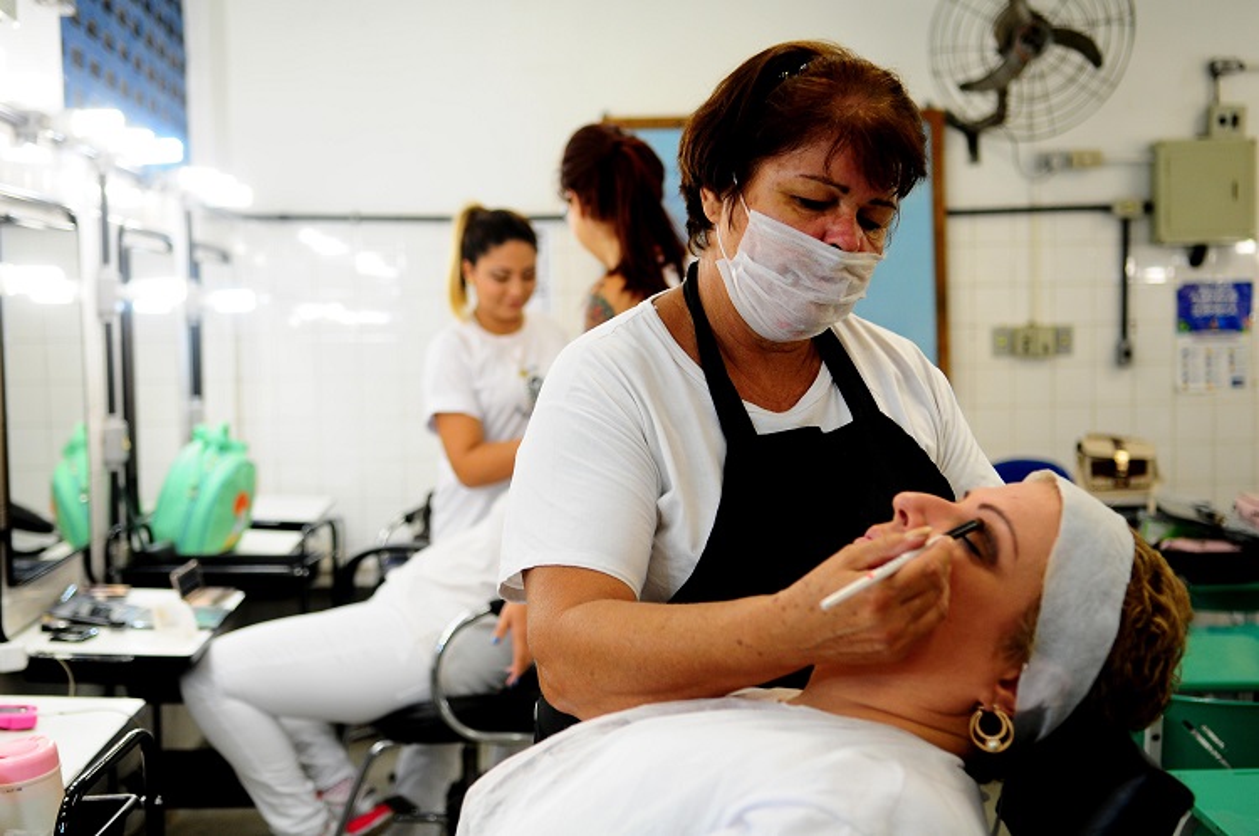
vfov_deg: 28.0
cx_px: 630
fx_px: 1676
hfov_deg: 41.2
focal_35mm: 48
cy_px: 418
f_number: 2.8
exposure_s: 1/100
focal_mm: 32
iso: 320
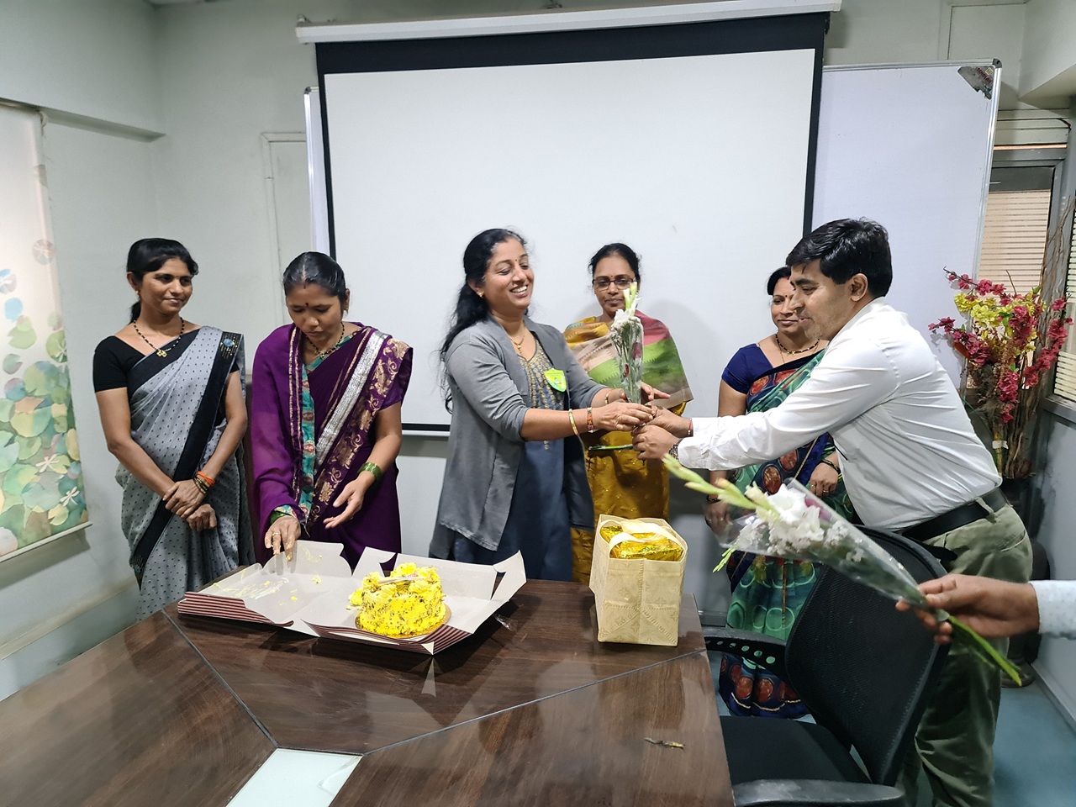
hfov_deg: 69.4
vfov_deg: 54.9
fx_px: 777
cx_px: 538
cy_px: 404
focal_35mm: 25
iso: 640
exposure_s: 1/50
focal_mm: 7
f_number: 1.8
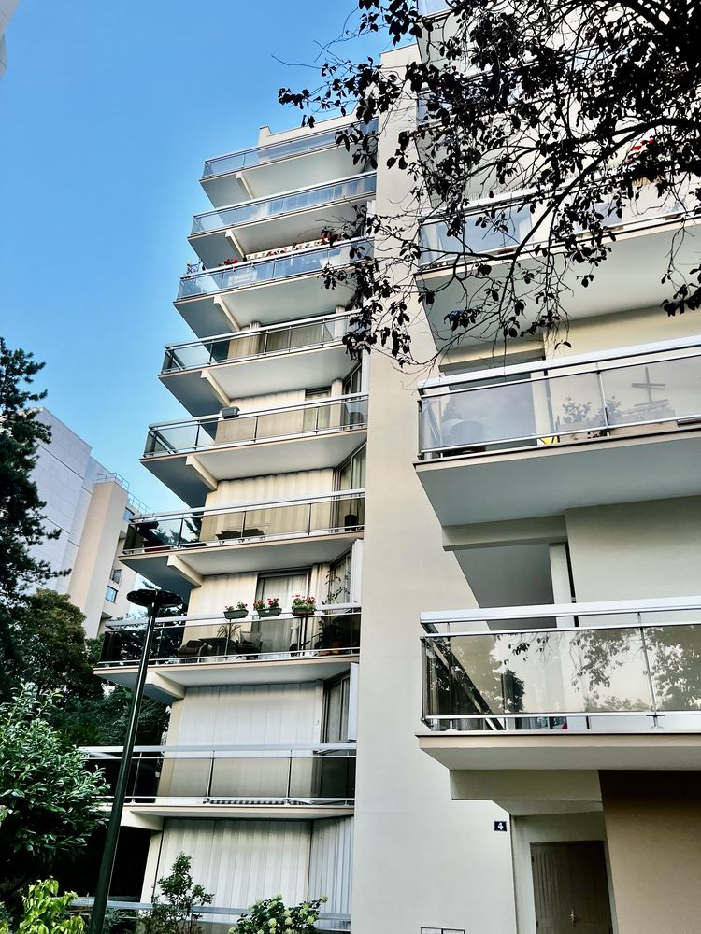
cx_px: 350
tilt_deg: +30.4
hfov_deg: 53.1
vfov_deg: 67.3
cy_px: 467
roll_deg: -3.3
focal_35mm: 26
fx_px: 702
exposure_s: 1/121
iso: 125
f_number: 1.5
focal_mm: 5.7
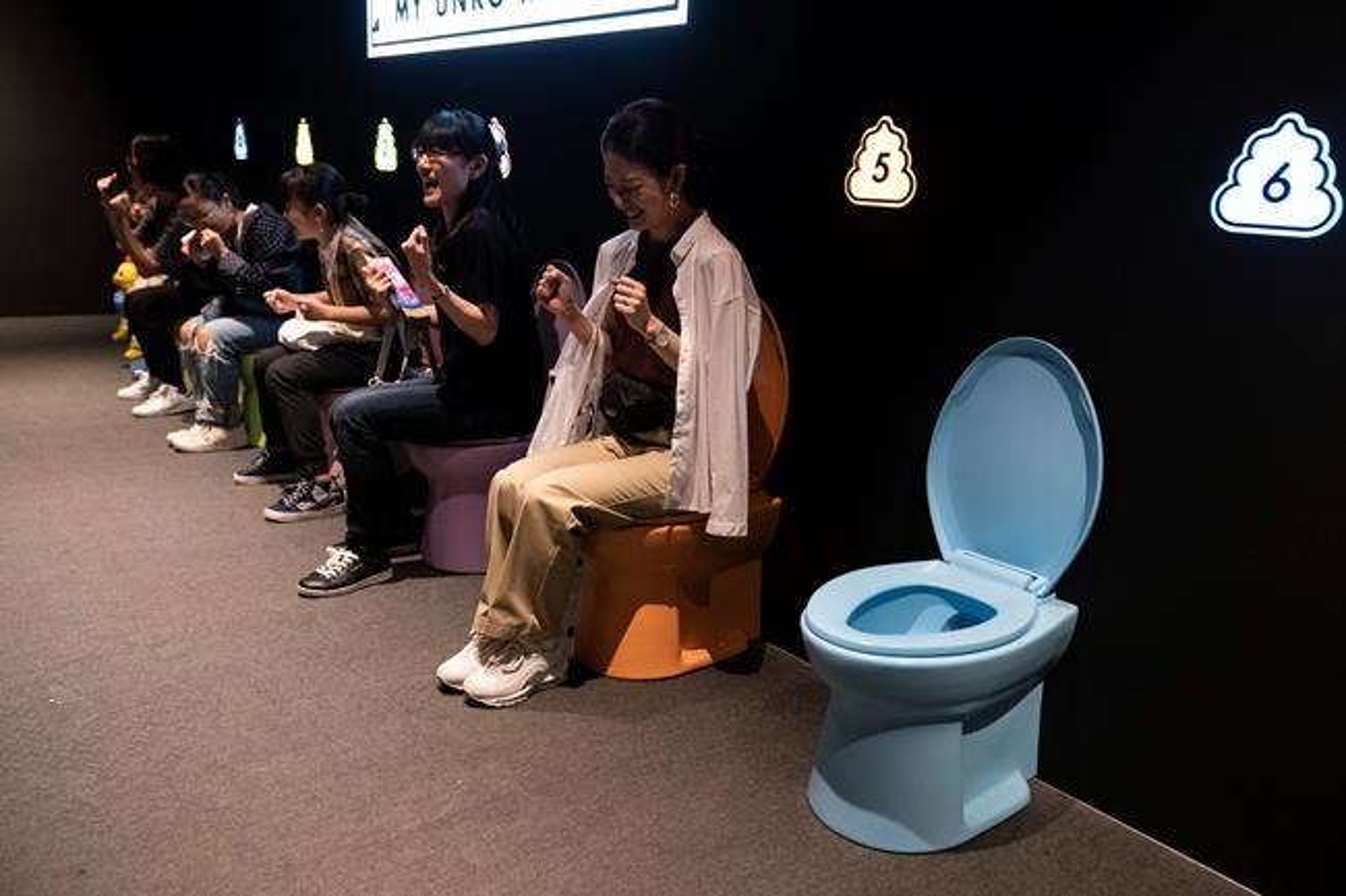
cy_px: 448
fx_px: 1047
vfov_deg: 46.4
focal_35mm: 28
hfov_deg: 65.5
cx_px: 673
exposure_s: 1/320
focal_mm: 28
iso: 3200
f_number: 2.8
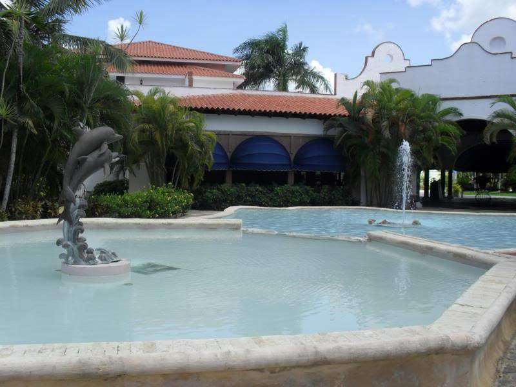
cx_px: 258
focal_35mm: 35
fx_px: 522
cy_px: 194
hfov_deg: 52.6
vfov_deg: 40.7
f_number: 8.4
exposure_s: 1/180
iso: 100
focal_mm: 6.3
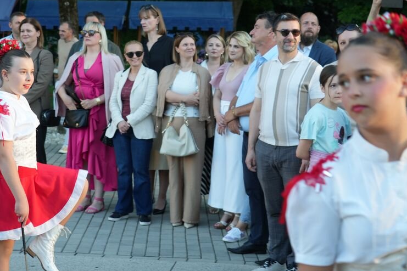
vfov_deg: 17.9
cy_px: 106
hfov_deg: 26.6
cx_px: 167
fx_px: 859
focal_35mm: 76
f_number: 5
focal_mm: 55
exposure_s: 1/60
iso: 250
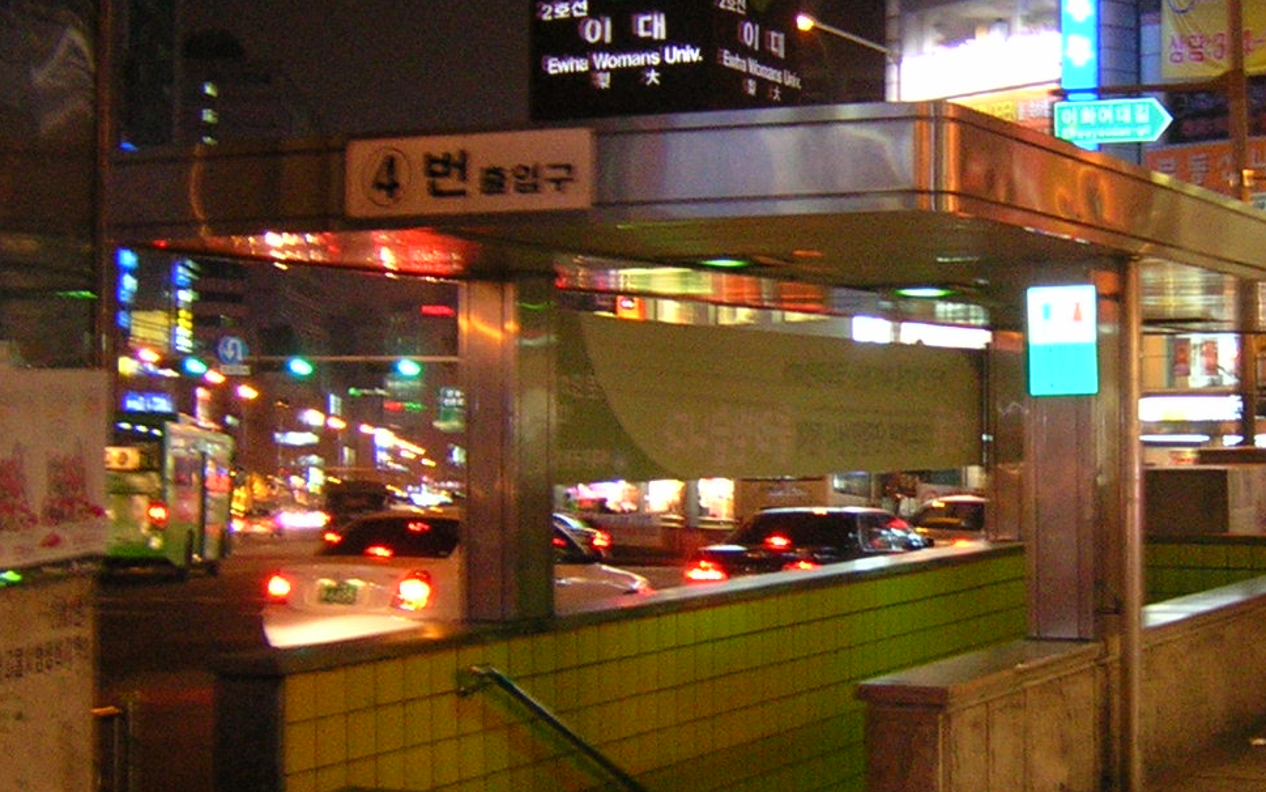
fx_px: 2174
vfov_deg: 20.6
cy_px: 319
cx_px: 1011
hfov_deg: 31.6
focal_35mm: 63
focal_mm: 4.7
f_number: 2.6
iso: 400
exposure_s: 1/11.3
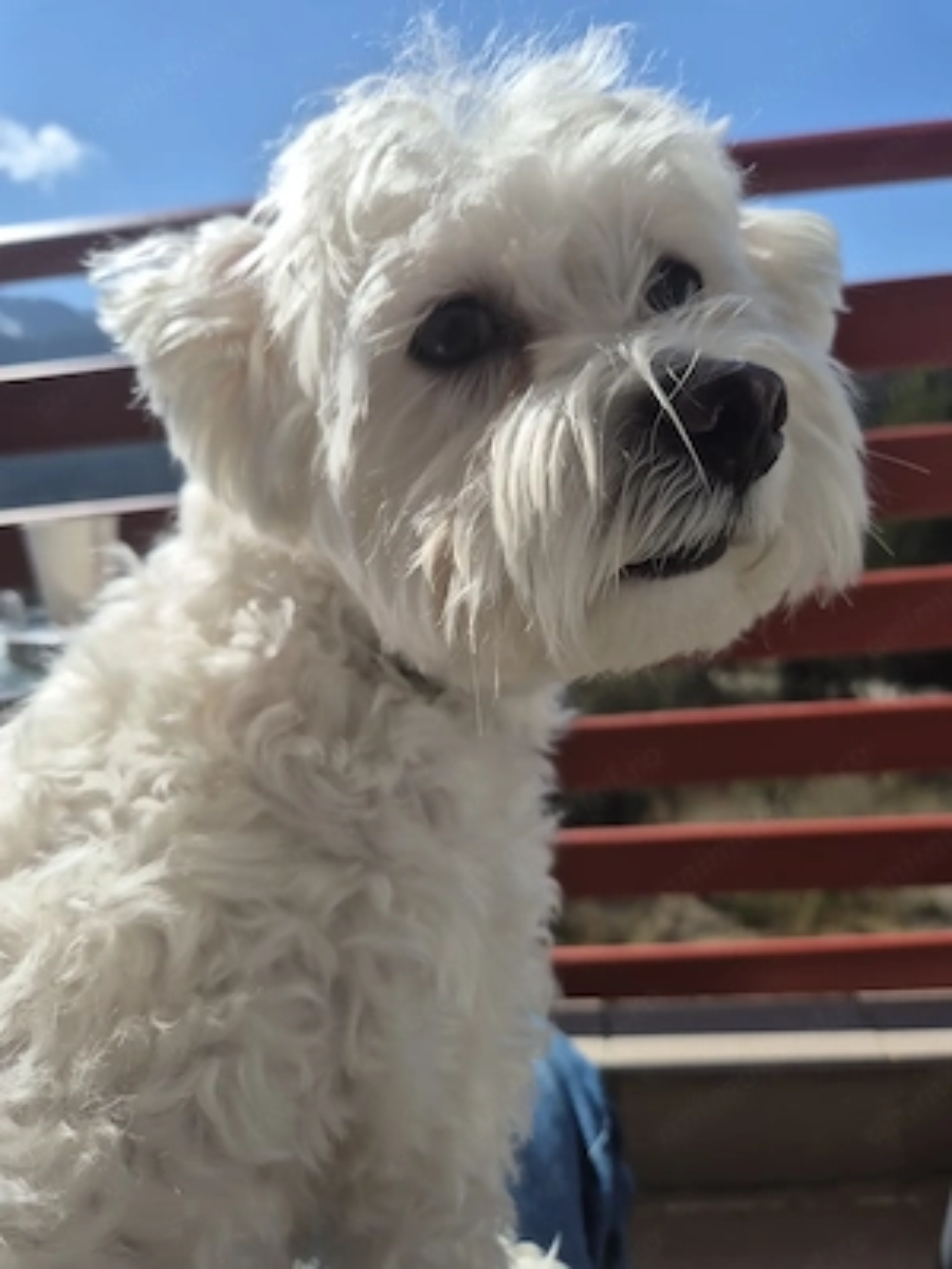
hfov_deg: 58.9
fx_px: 843
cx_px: 476
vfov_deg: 73.9
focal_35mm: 23
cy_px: 634
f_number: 1.8
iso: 25
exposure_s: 1/2272
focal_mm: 5.4
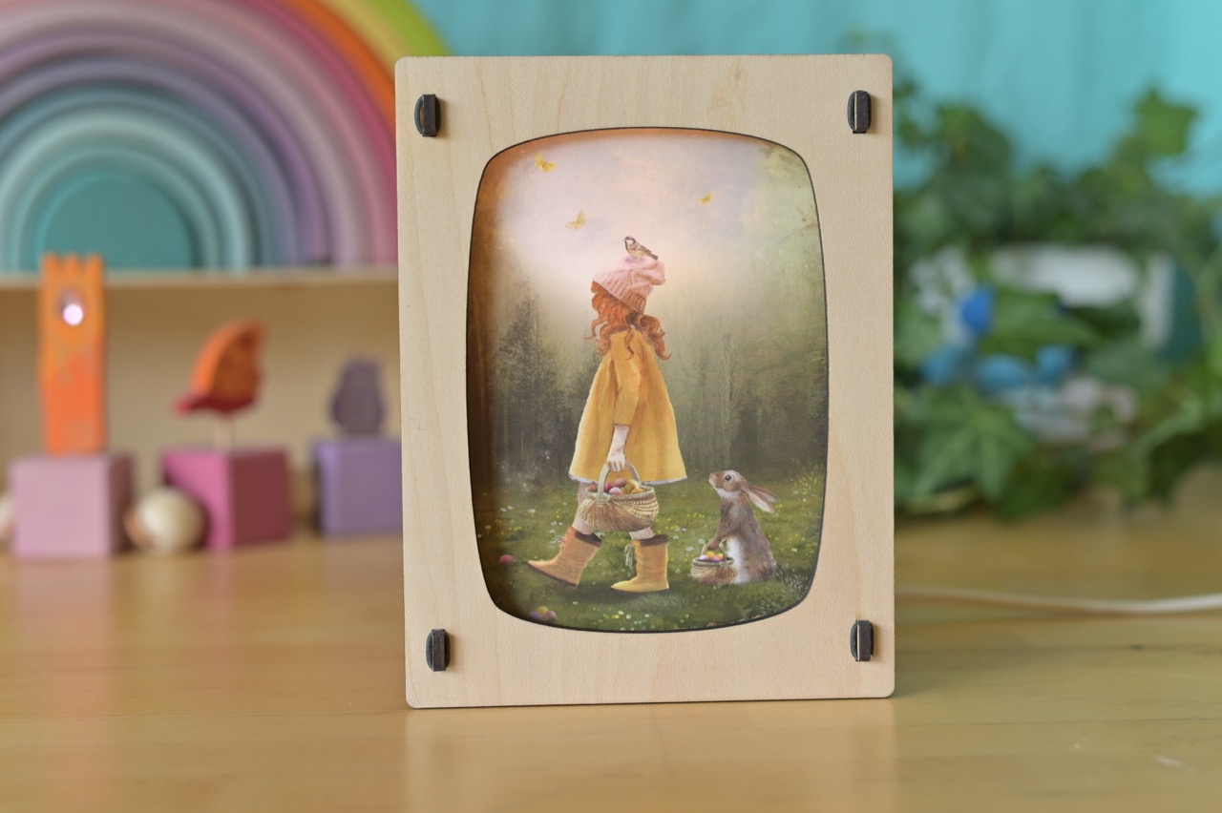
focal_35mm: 50
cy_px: 406
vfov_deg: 27.0
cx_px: 611
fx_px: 1696
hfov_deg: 39.6
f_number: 5
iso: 100
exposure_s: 1/30
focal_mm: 50
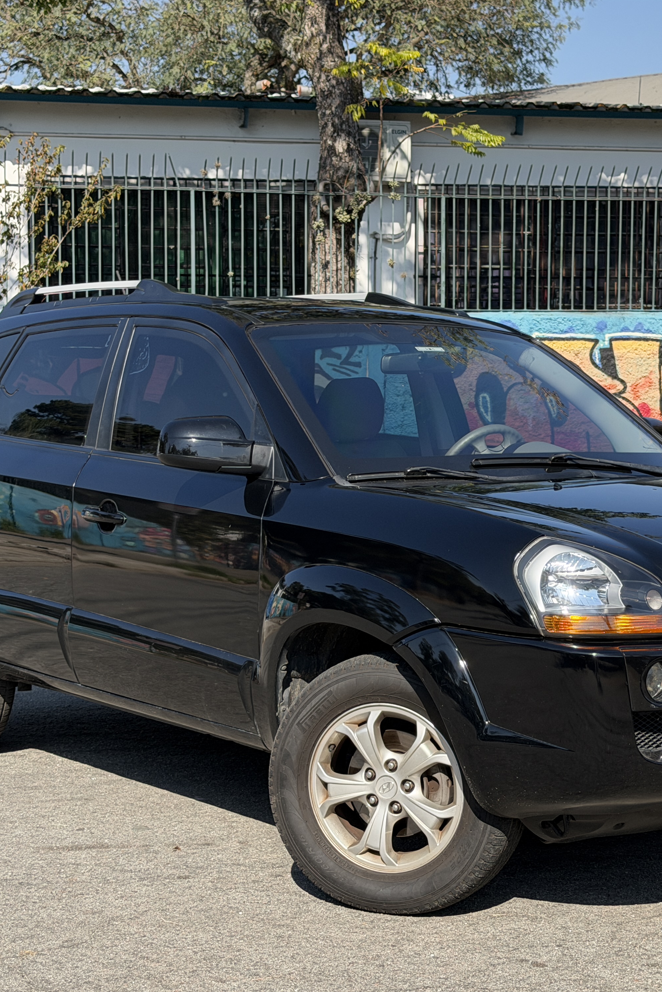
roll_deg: +2.7
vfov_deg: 30.1
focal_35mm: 67
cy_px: 498
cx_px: 410
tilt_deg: -3.7
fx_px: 1848
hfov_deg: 20.3
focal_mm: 6.76
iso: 64
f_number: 1.78
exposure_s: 1/2667
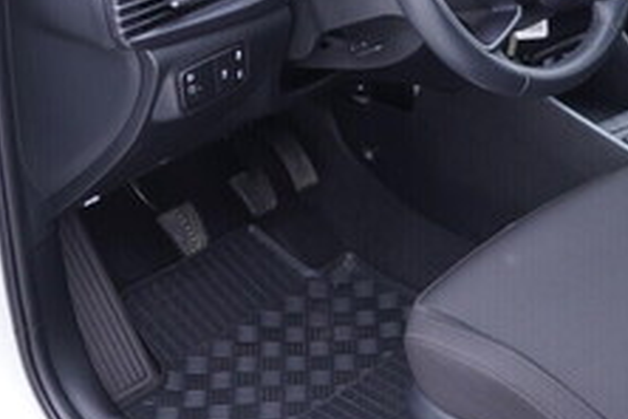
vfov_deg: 15.2
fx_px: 1552
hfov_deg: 22.6
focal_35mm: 89
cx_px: 478
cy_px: 72
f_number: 2.8
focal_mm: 24
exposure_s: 1/40
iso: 320
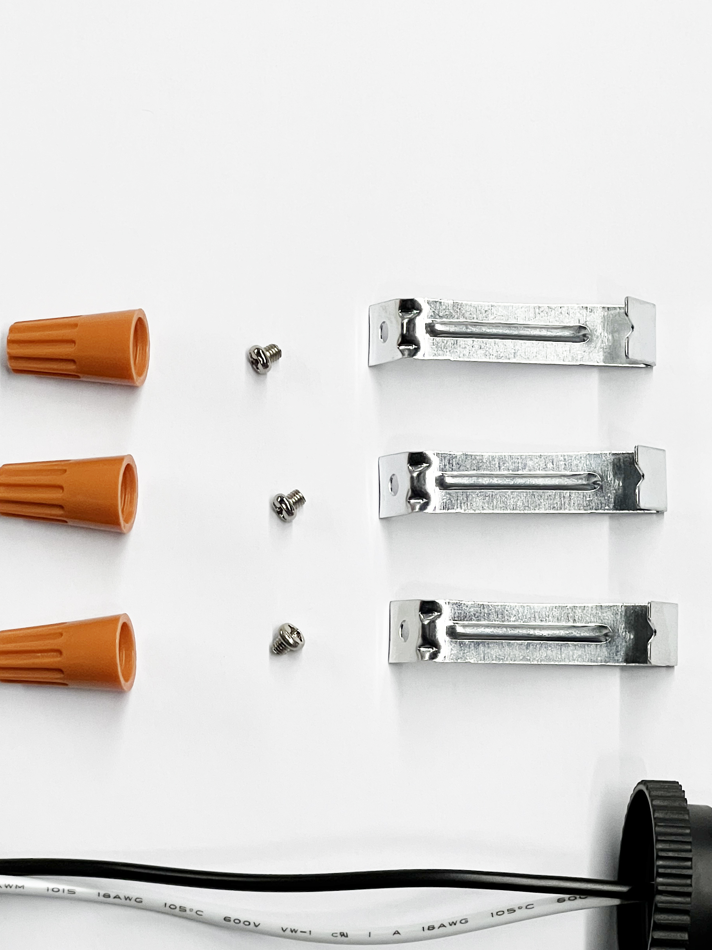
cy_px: 534
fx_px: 3511
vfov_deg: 15.4
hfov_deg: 11.6
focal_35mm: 128
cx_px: 300
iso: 250
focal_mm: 9
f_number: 2.8
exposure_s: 1/100
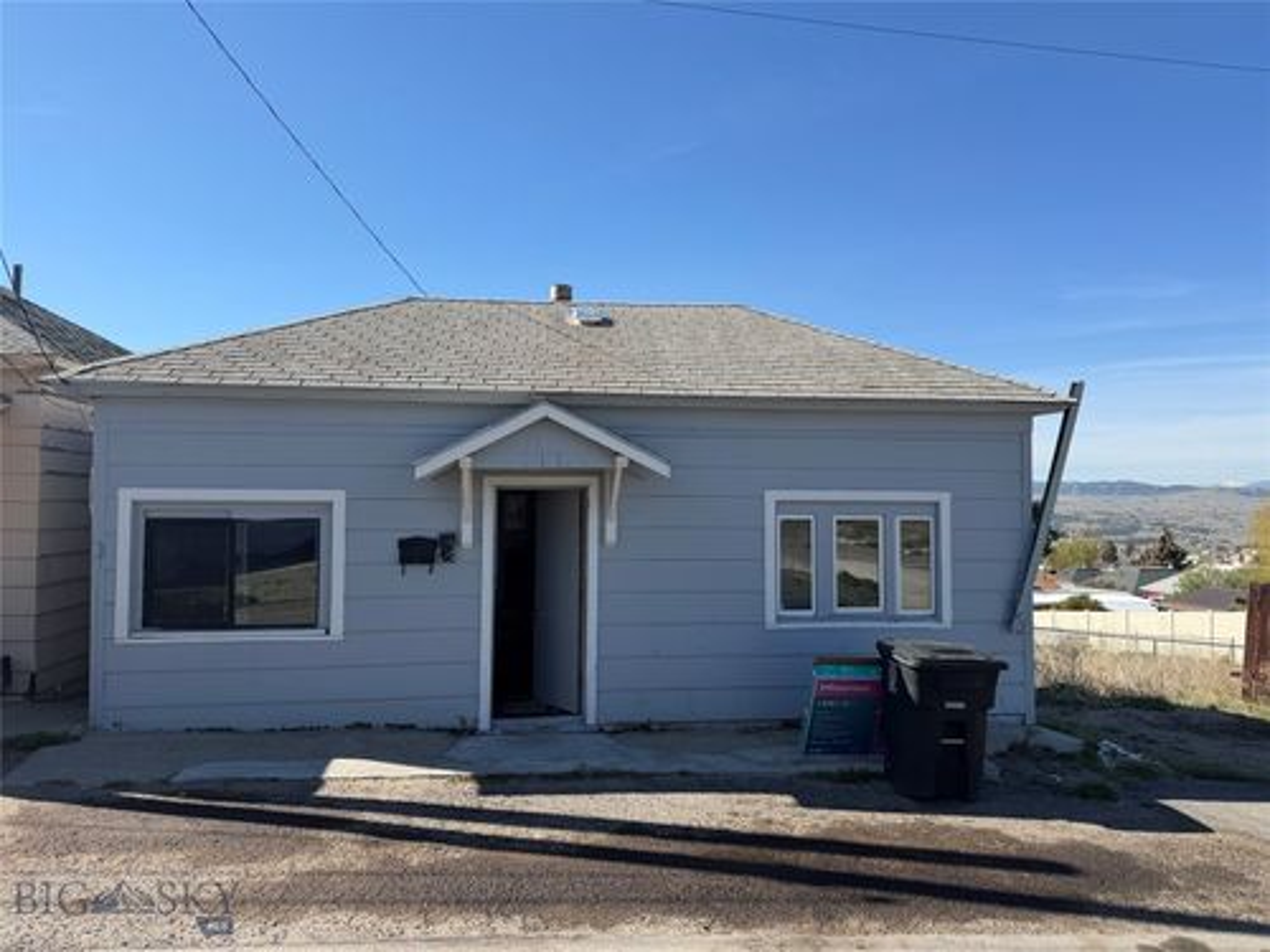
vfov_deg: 56.8
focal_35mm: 24
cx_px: 635
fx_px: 881
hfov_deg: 71.6
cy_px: 476
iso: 80
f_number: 1.78
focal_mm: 6.76
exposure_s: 1/3145
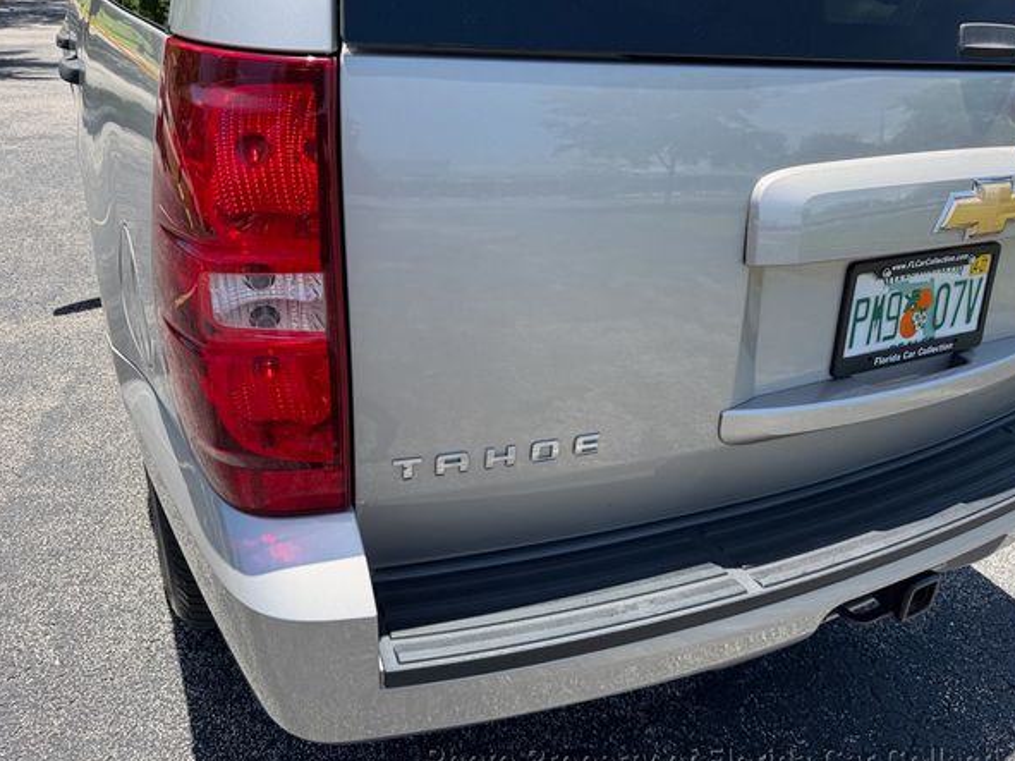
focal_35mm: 26
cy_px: 383
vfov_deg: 53.0
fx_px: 762
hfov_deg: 67.2
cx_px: 543
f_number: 1.78
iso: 80
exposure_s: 1/1618
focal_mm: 6.76
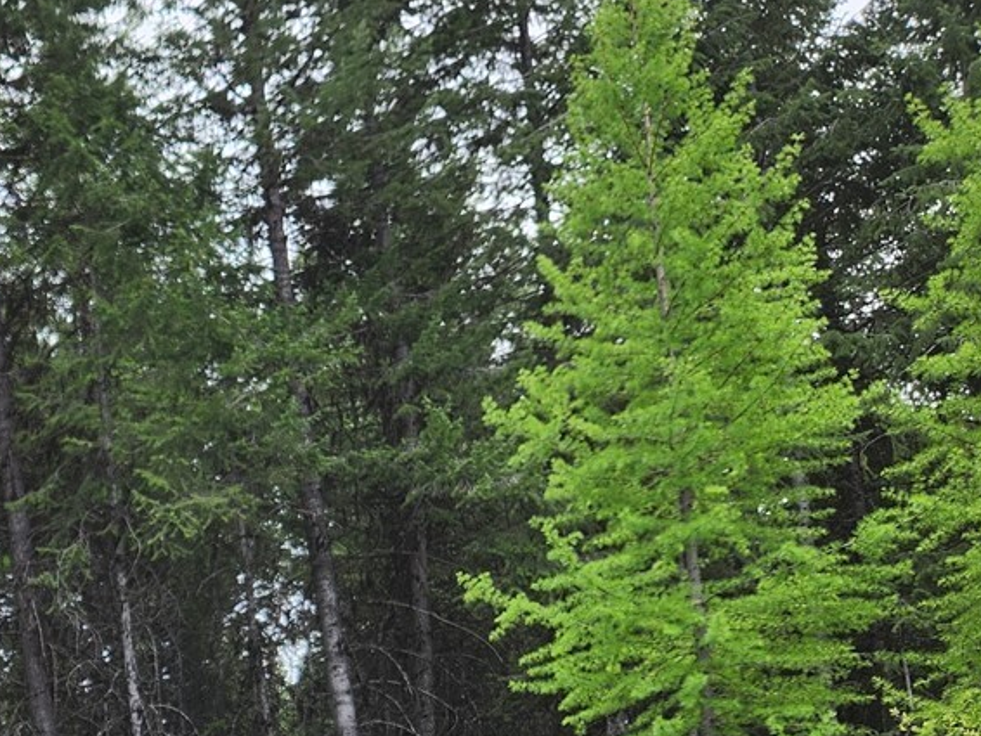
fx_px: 1843
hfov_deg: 26.1
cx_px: -246
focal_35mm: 65
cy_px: 894
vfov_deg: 21.0
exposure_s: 1/479
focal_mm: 5.4
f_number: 1.8
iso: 20
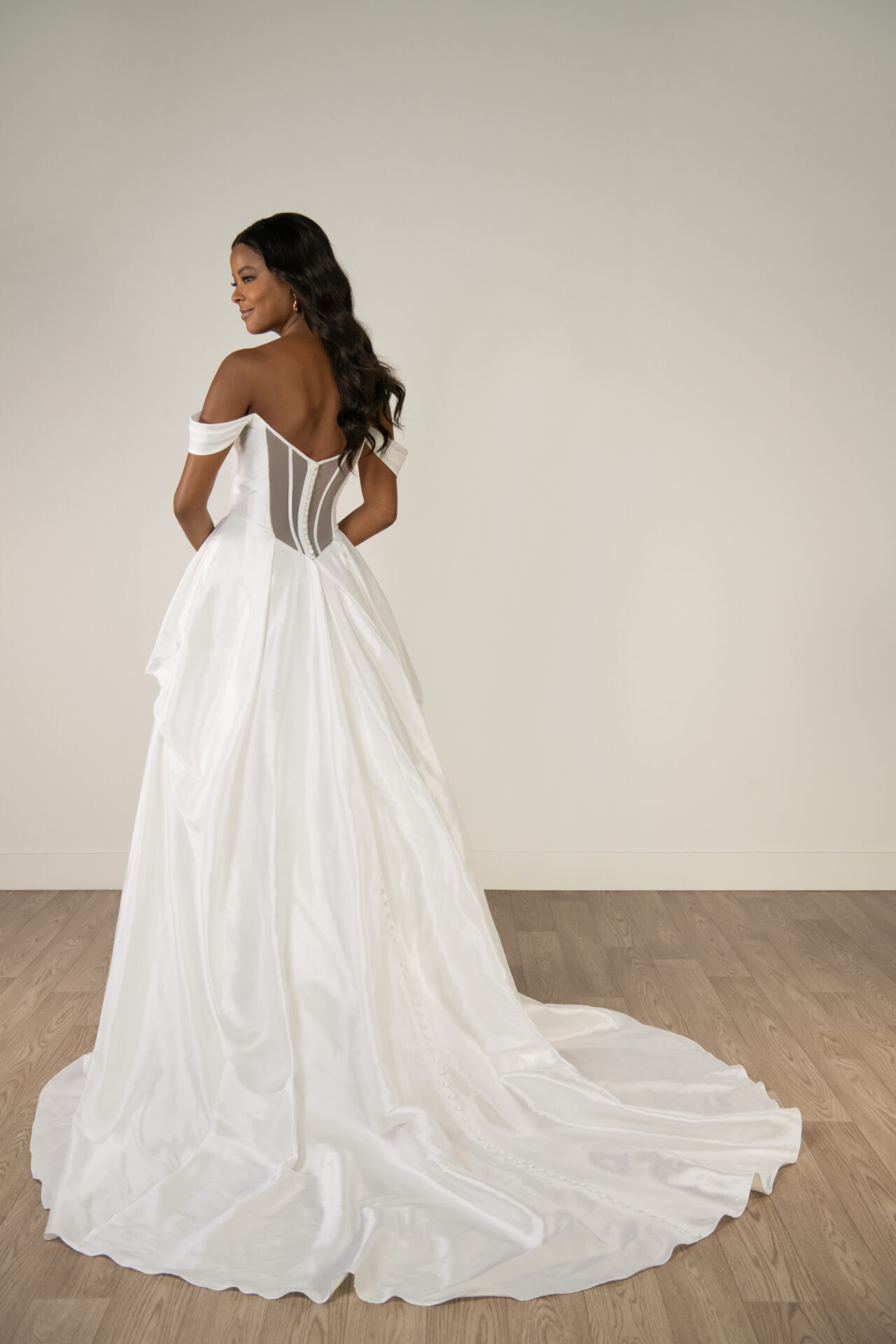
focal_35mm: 40
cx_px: 448
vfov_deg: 48.5
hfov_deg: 33.4
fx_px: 1493
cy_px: 672
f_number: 6.3
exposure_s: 1/200
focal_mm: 40
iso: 1600
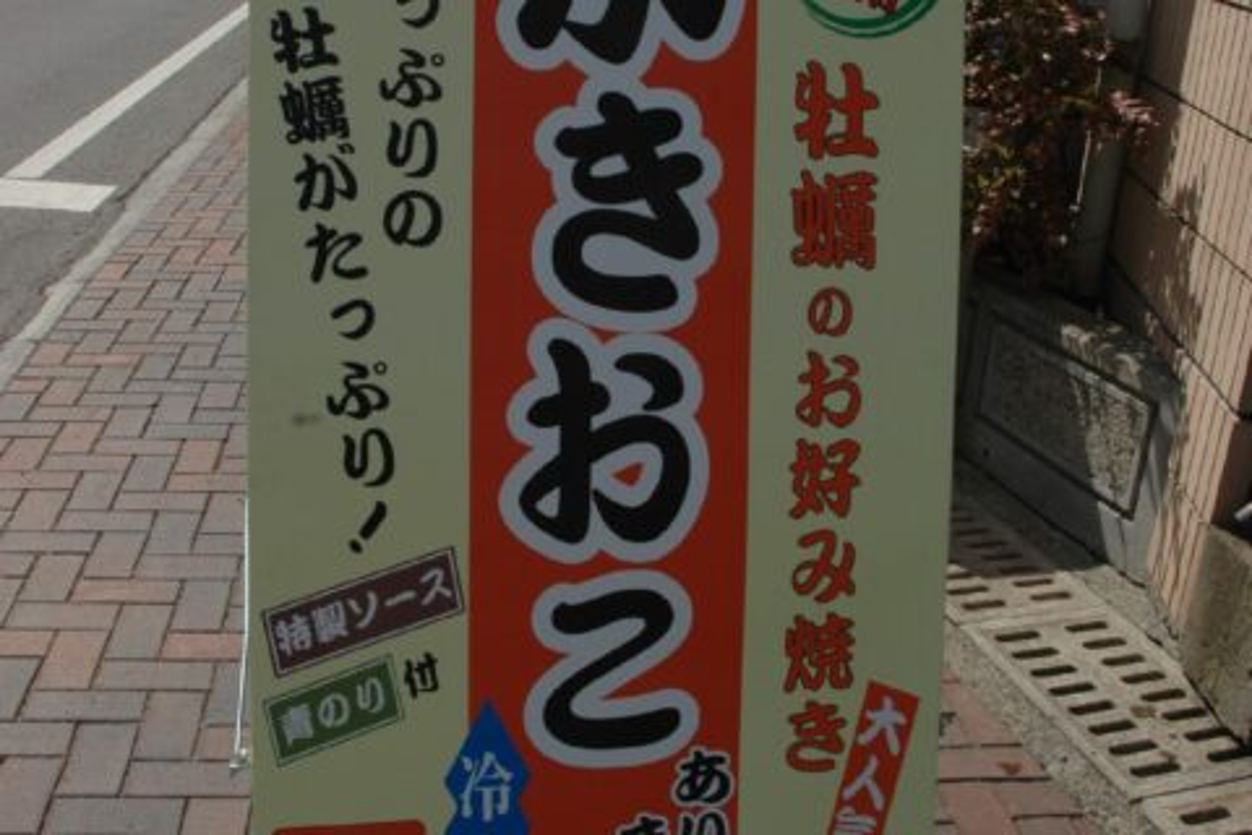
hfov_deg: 67.4
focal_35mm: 27
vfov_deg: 47.9
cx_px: 626
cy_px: 418
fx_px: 939
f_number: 13
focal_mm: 18
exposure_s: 1/400
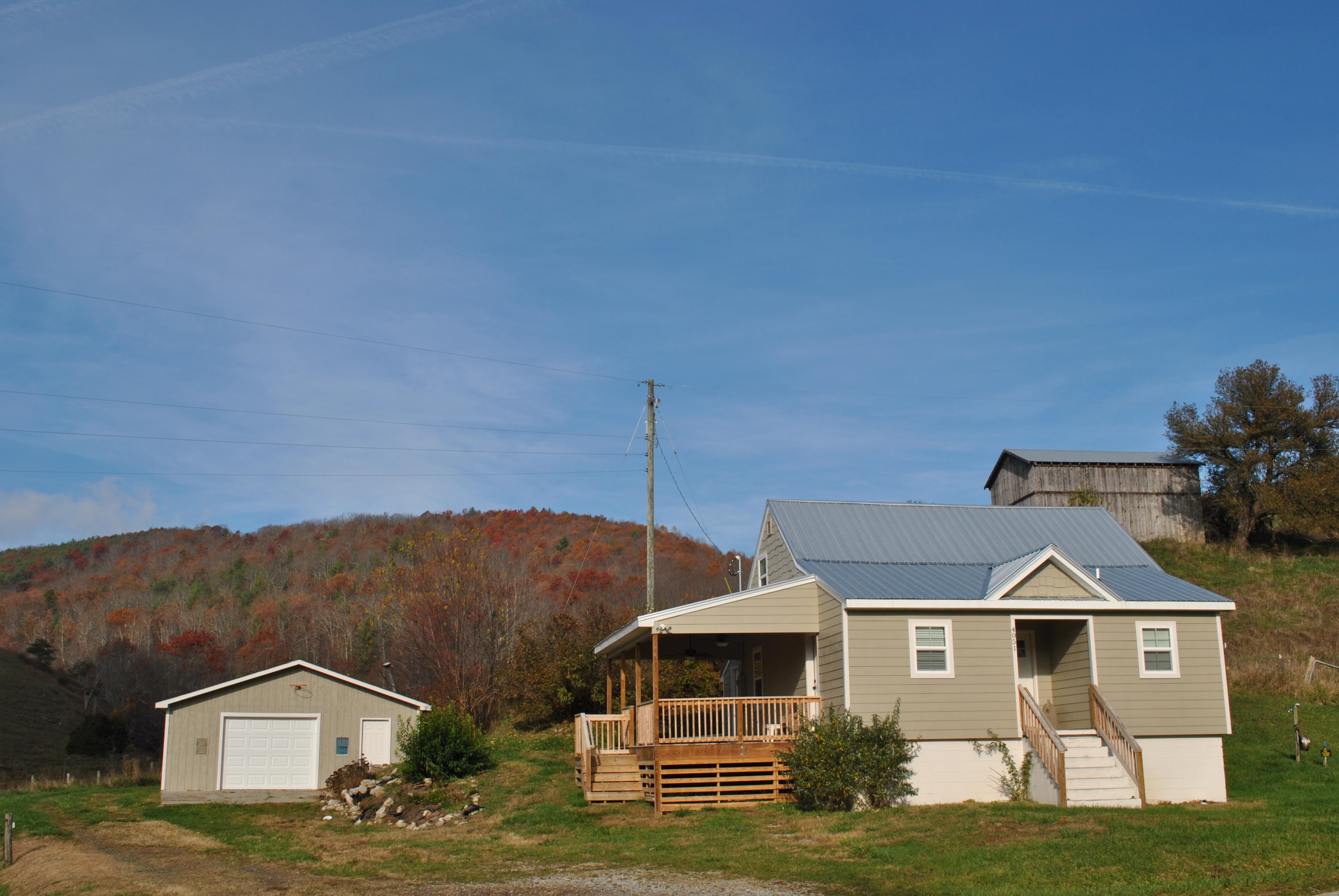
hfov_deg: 53.1
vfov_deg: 37.0
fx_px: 1341
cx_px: 670
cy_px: 448
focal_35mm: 36
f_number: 9
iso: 100
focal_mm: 24
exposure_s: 1/320
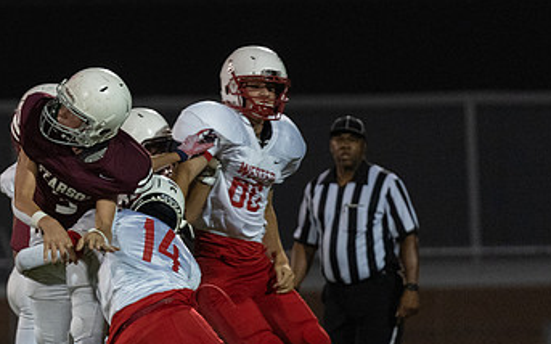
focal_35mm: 525
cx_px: -9
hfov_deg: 4.0
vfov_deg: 2.5
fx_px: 7880
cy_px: 237
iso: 5000
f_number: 2.8
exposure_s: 1/1000
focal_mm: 200
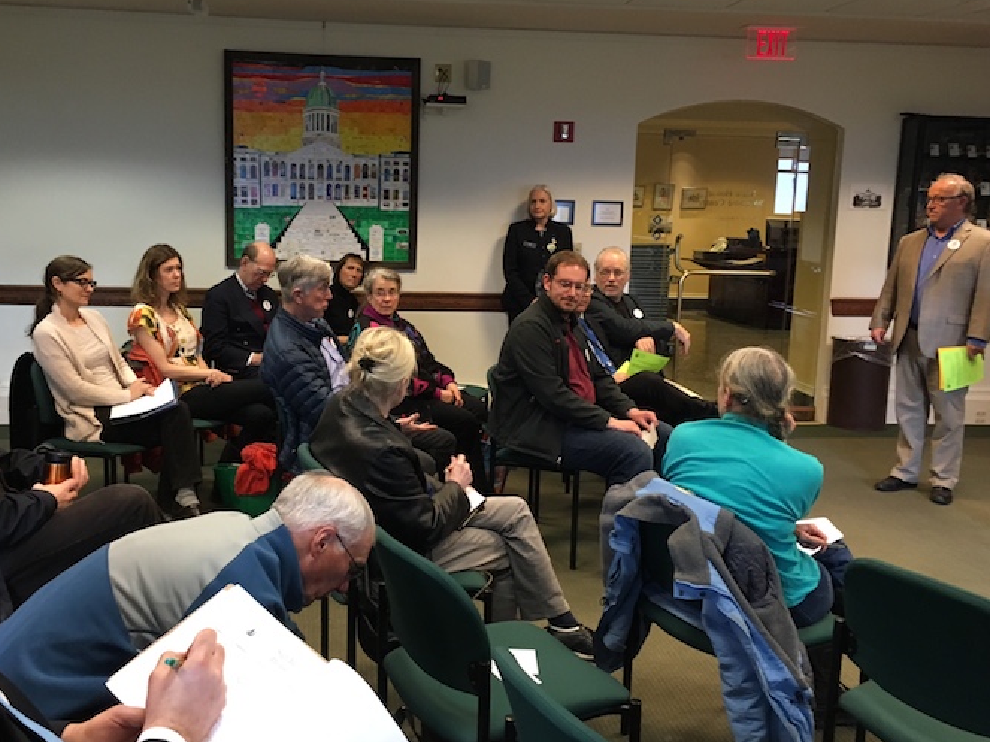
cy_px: 357
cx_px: 440
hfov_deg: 52.5
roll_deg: +0.1
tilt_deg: -8.5
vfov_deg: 40.7
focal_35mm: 35
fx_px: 1001
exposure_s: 1/30
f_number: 2.2
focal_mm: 4.15
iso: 125
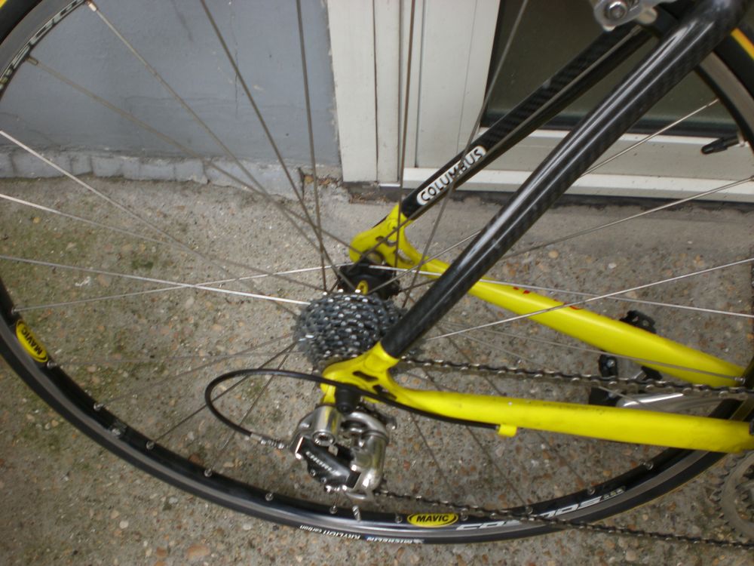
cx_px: 377
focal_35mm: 38
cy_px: 283
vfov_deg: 37.7
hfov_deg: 49.0
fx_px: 828
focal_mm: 6.3
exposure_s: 1/160
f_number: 3.1
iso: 50
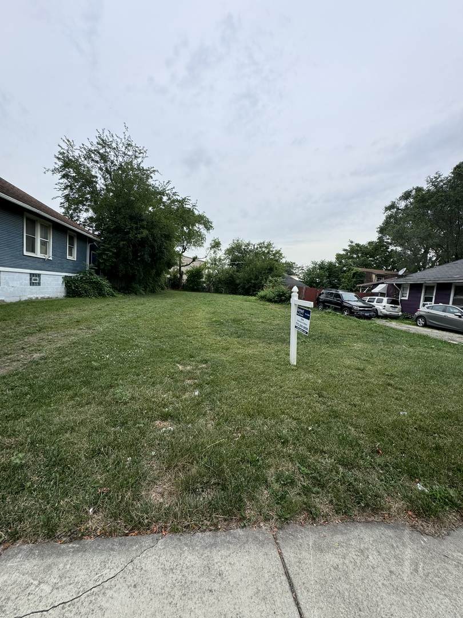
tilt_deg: -5.0
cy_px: 309
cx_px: 232
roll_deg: -4.1
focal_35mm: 14
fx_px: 250
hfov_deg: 85.7
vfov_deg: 102.1
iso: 50
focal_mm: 2.22
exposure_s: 1/1048
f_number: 2.2
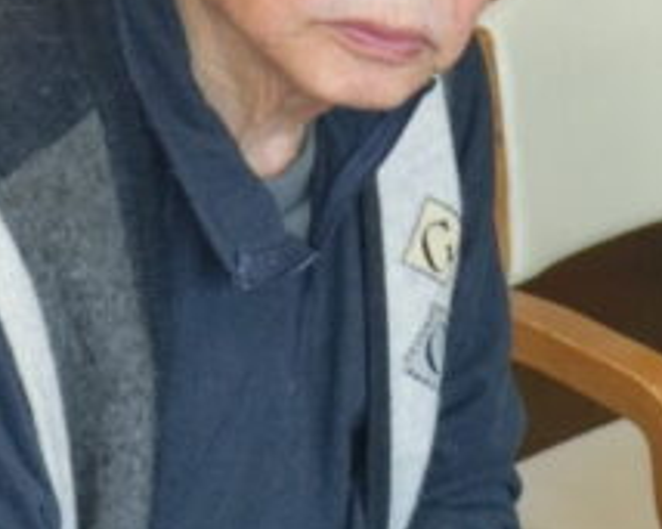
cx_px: 387
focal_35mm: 123
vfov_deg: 12.4
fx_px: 2409
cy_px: 37
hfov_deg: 15.6
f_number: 4.4
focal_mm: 8
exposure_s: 1/60
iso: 400
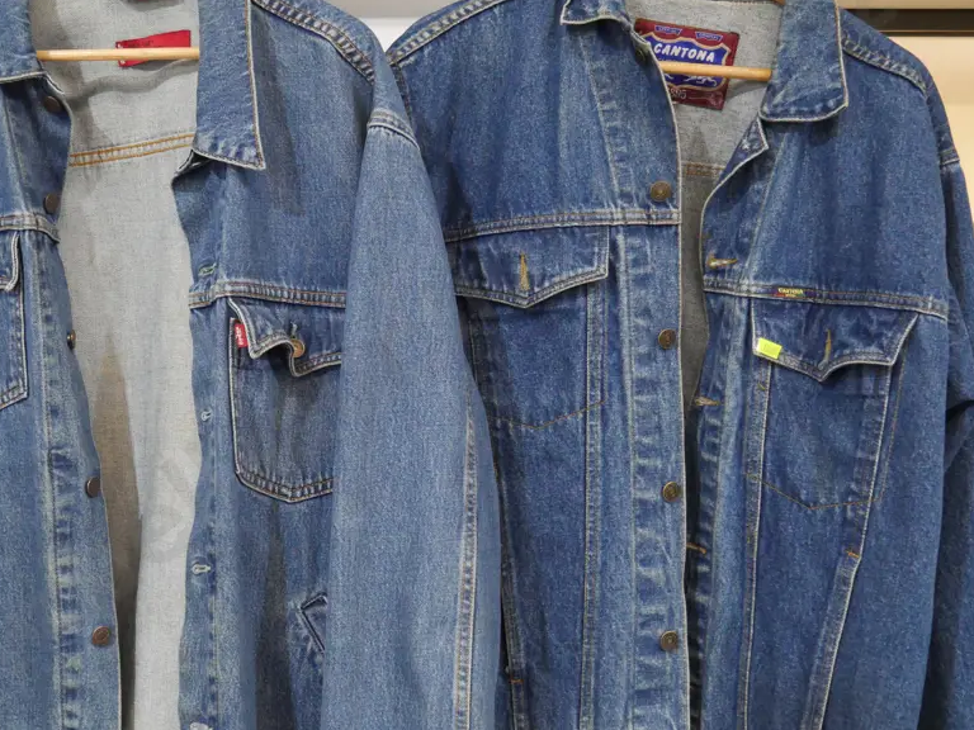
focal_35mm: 40
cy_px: 381
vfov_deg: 36.0
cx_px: 361
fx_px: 1125
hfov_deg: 46.4
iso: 1600
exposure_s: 1/60
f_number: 3.6
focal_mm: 15
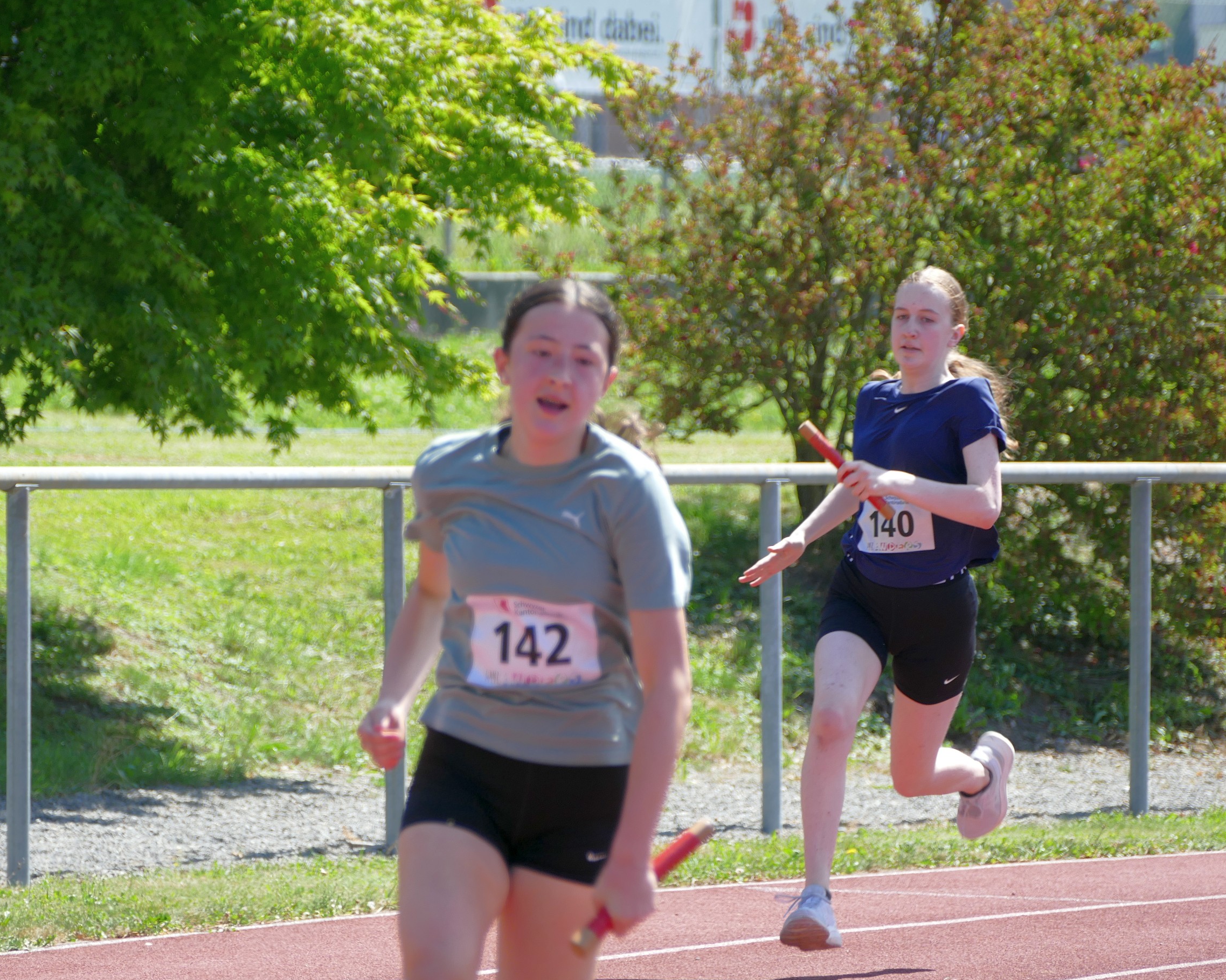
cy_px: 490
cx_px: 554
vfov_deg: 3.8
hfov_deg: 4.7
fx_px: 14949
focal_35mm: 412
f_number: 4
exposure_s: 1/400
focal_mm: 133.12
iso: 125
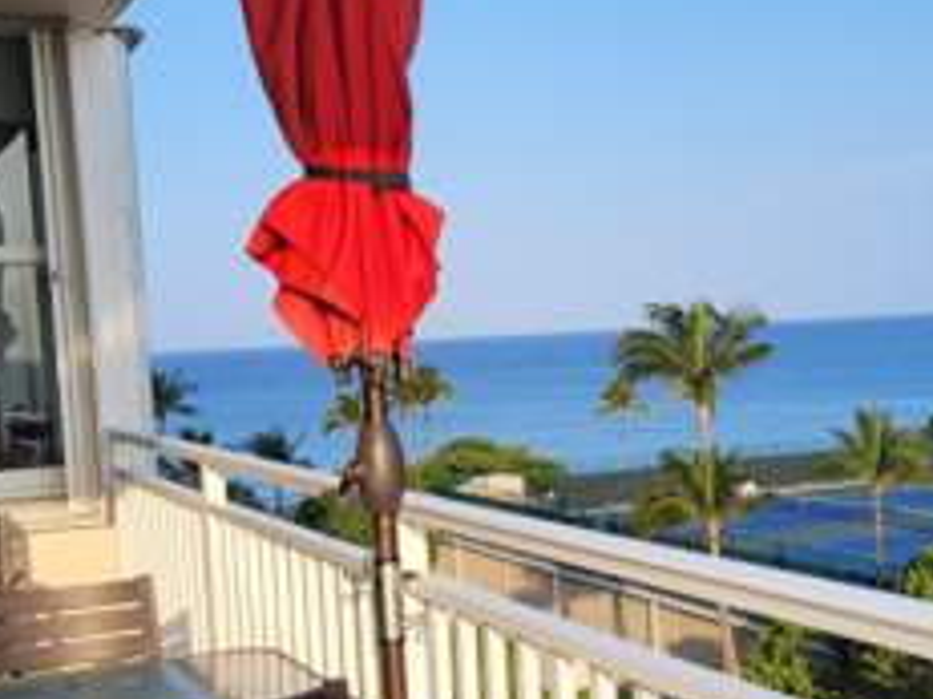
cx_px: 553
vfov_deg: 26.9
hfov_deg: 35.5
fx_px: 1455
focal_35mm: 54
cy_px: 446
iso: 40
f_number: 1.8
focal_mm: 5.4
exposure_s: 1/1387
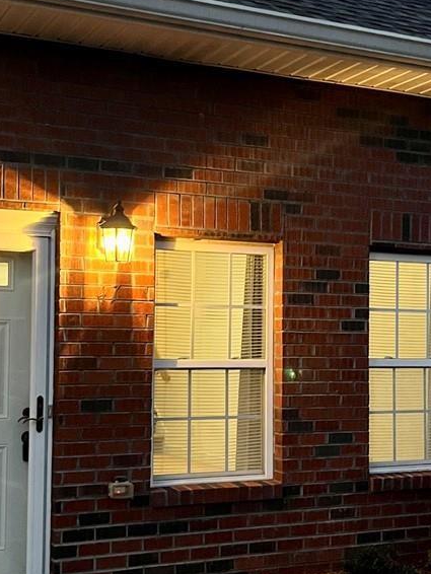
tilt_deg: +2.8
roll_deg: -0.1
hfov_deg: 30.9
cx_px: 222
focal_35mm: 47
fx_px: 780
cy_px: 163
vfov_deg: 39.6
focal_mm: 5.1
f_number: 1.6
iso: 800
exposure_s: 1/30
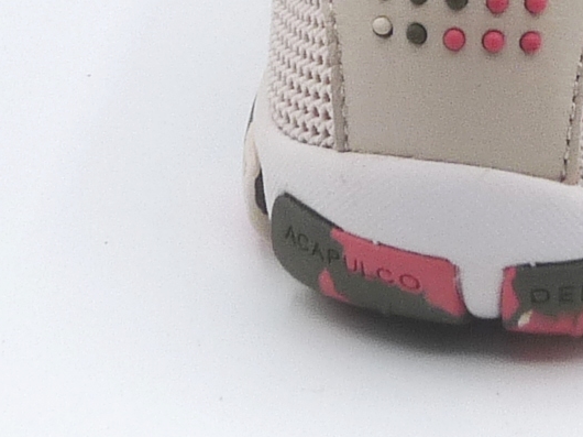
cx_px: 601
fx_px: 2542
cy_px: -125
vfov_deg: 9.6
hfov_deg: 12.9
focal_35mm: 151
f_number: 5.6
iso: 100
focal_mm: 4.9
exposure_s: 1/200
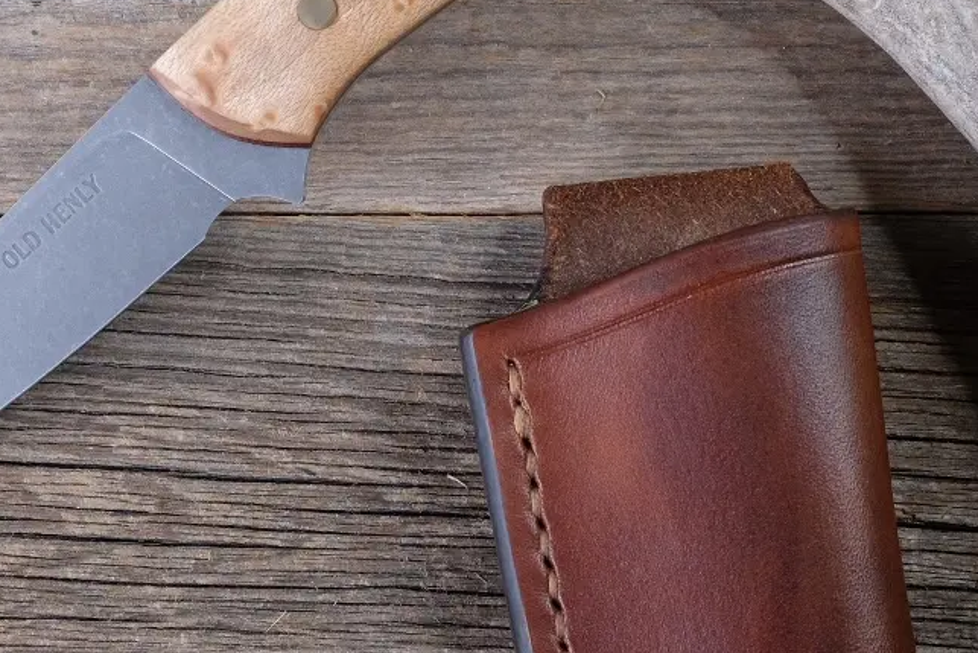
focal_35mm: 68
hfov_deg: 29.5
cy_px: 53
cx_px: 365
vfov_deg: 19.6
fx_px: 1848
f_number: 9
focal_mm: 20.5
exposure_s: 1/42
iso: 800
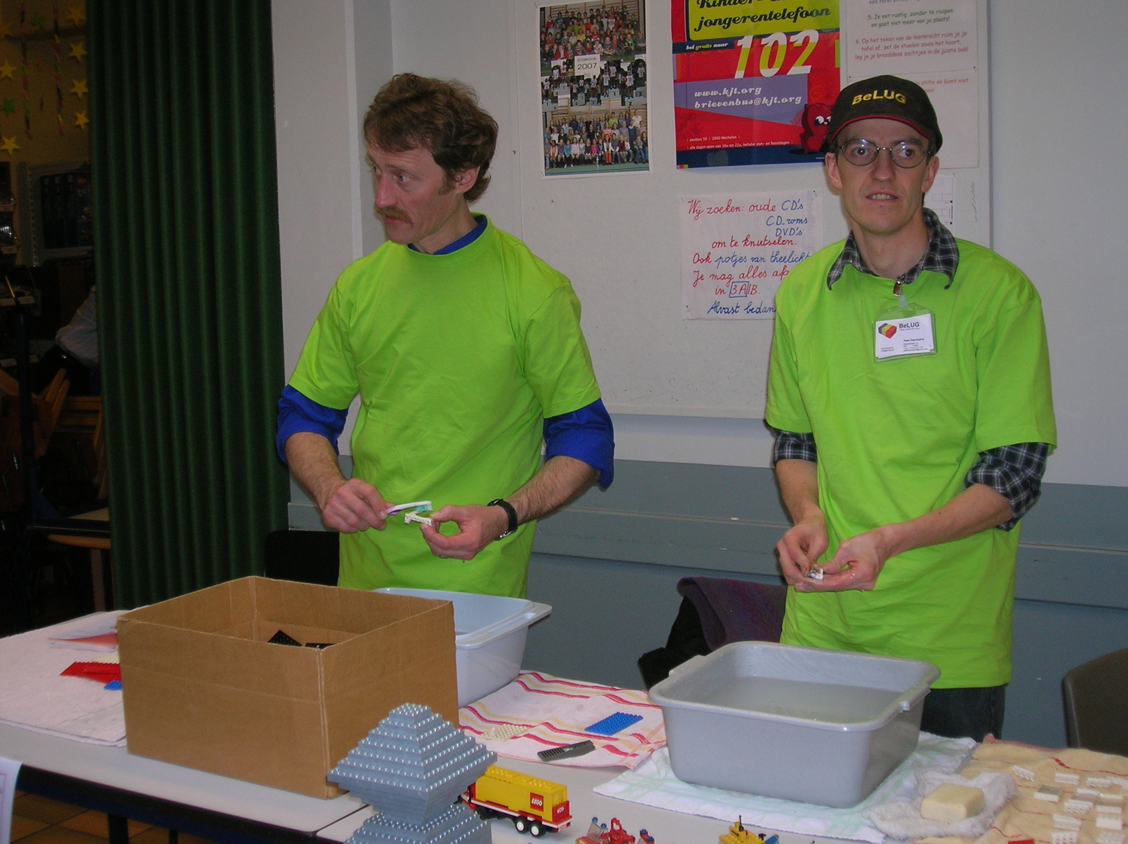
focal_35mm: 46
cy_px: 422
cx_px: 564
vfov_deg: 31.5
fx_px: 1498
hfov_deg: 41.3
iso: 63
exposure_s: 1/60.1
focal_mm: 7.7
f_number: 3.2
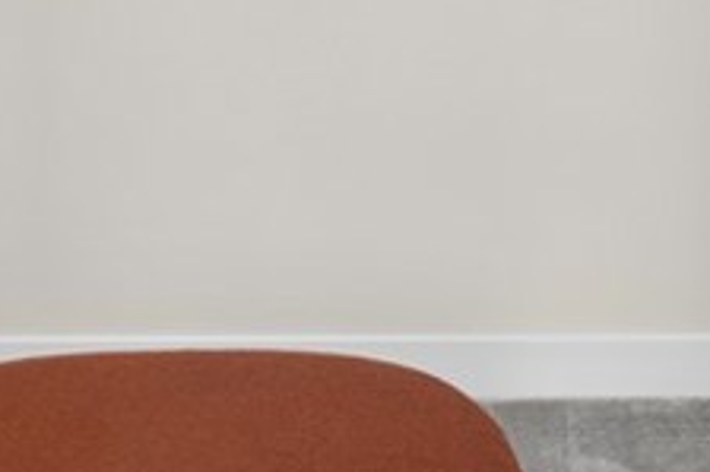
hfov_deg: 23.3
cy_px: -176
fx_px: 1715
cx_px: 250
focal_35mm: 87
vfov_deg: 14.9
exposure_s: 1/2
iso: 200
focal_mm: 19
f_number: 9
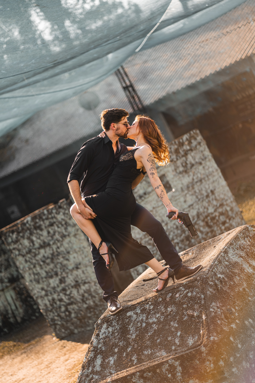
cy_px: 192
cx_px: 128
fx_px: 903
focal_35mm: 85
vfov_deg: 23.9
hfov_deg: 16.1
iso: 100
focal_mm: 85
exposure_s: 1/500
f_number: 1.8
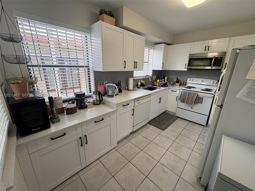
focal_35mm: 14
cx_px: 128
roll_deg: -1.1
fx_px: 103
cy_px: 96
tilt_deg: -15.1
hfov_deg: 102.1
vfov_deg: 85.7
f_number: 2.2
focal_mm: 2.22
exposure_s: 1/120
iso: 125
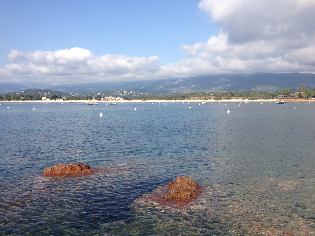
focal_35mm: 35
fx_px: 318
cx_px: 158
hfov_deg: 52.6
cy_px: 118
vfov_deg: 40.7
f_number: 2.4
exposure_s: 1/1577
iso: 64
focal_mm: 4.28
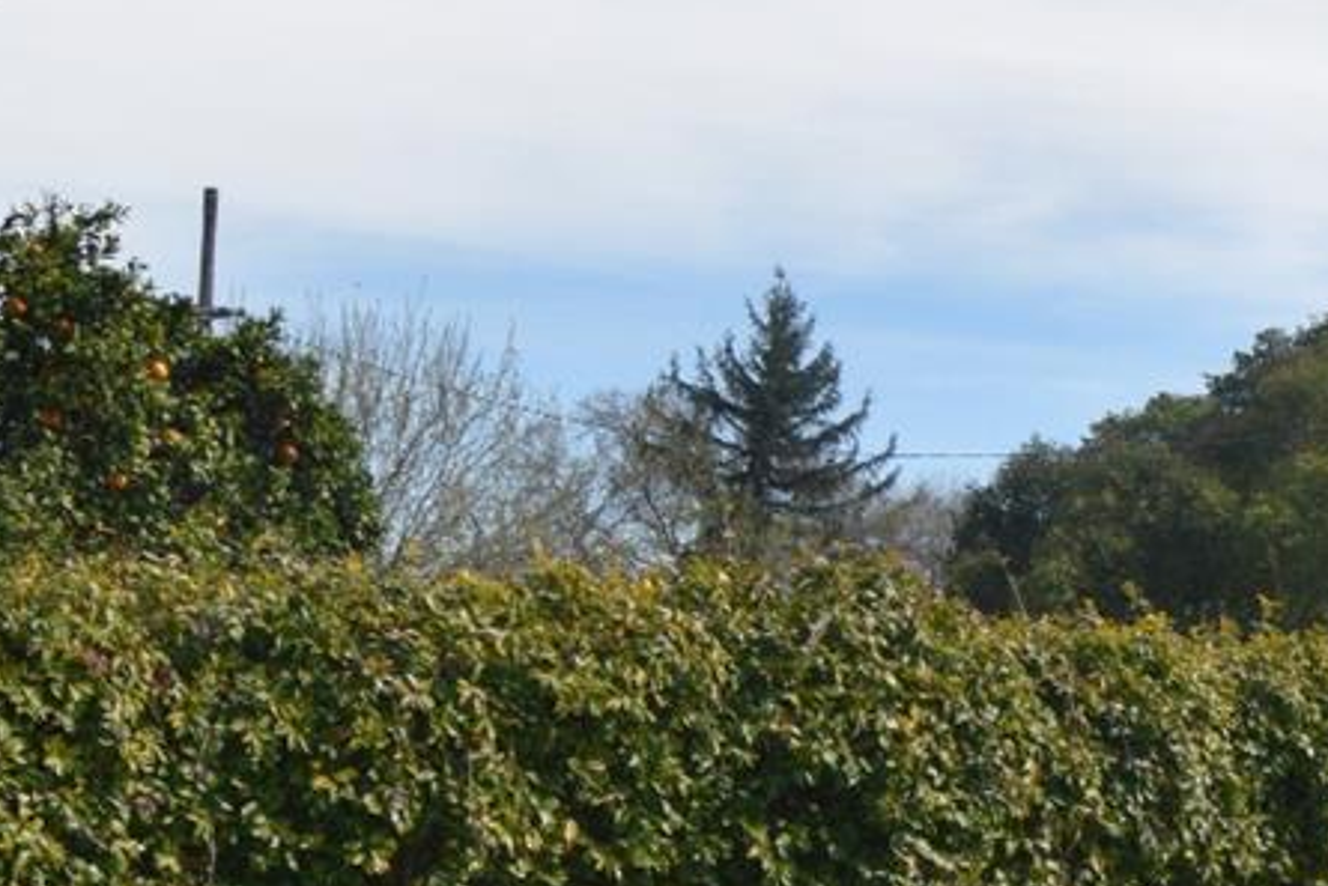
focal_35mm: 91
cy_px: 1122
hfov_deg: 19.9
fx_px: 3358
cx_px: 1883
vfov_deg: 14.5
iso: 100
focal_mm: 18
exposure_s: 1/200
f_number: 7.1
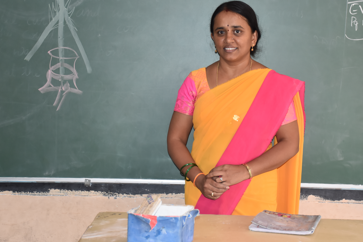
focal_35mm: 79
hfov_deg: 25.6
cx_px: 216
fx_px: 797
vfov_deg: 17.3
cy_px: 121
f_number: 4.8
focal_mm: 42
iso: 800
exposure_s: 1/90
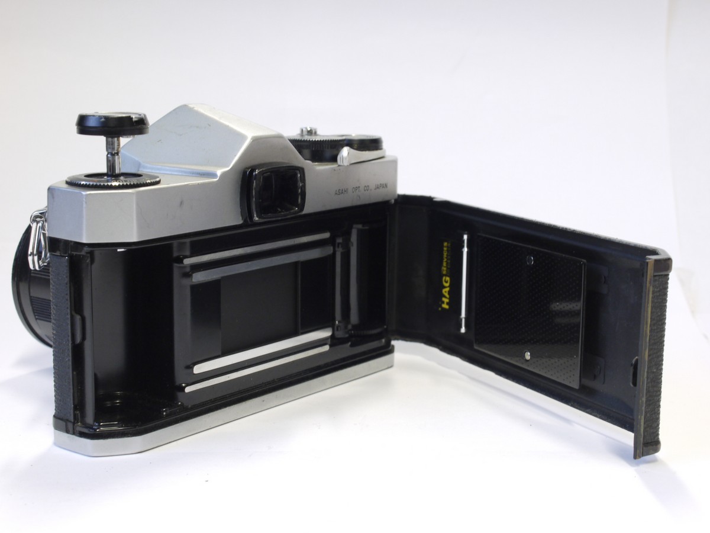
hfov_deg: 32.2
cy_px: 266
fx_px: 1231
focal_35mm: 60
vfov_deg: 24.4
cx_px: 355
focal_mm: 30
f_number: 9
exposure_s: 1/10
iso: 400
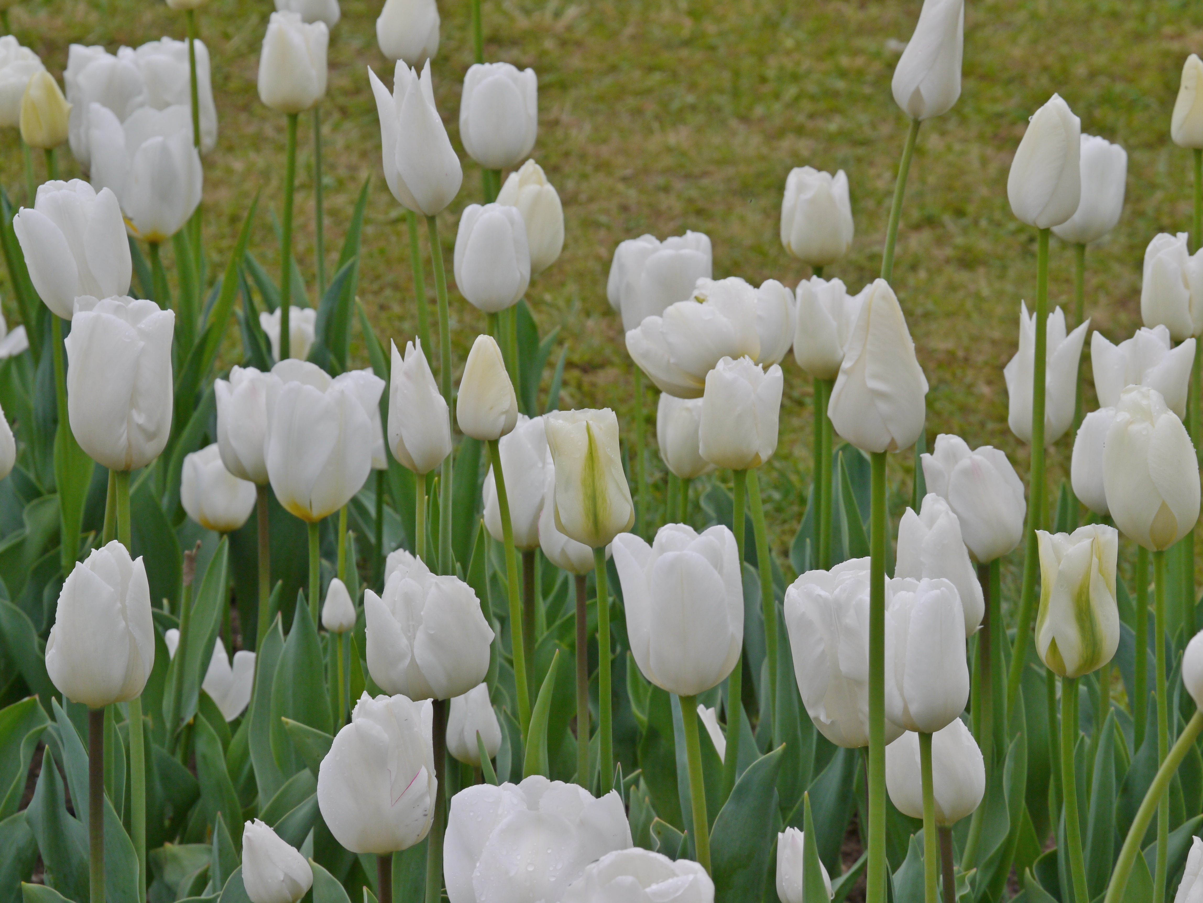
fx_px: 6119
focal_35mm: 176
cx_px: 602
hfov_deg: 11.2
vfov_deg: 8.4
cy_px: 452
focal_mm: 88
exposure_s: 1/200
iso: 250
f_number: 10
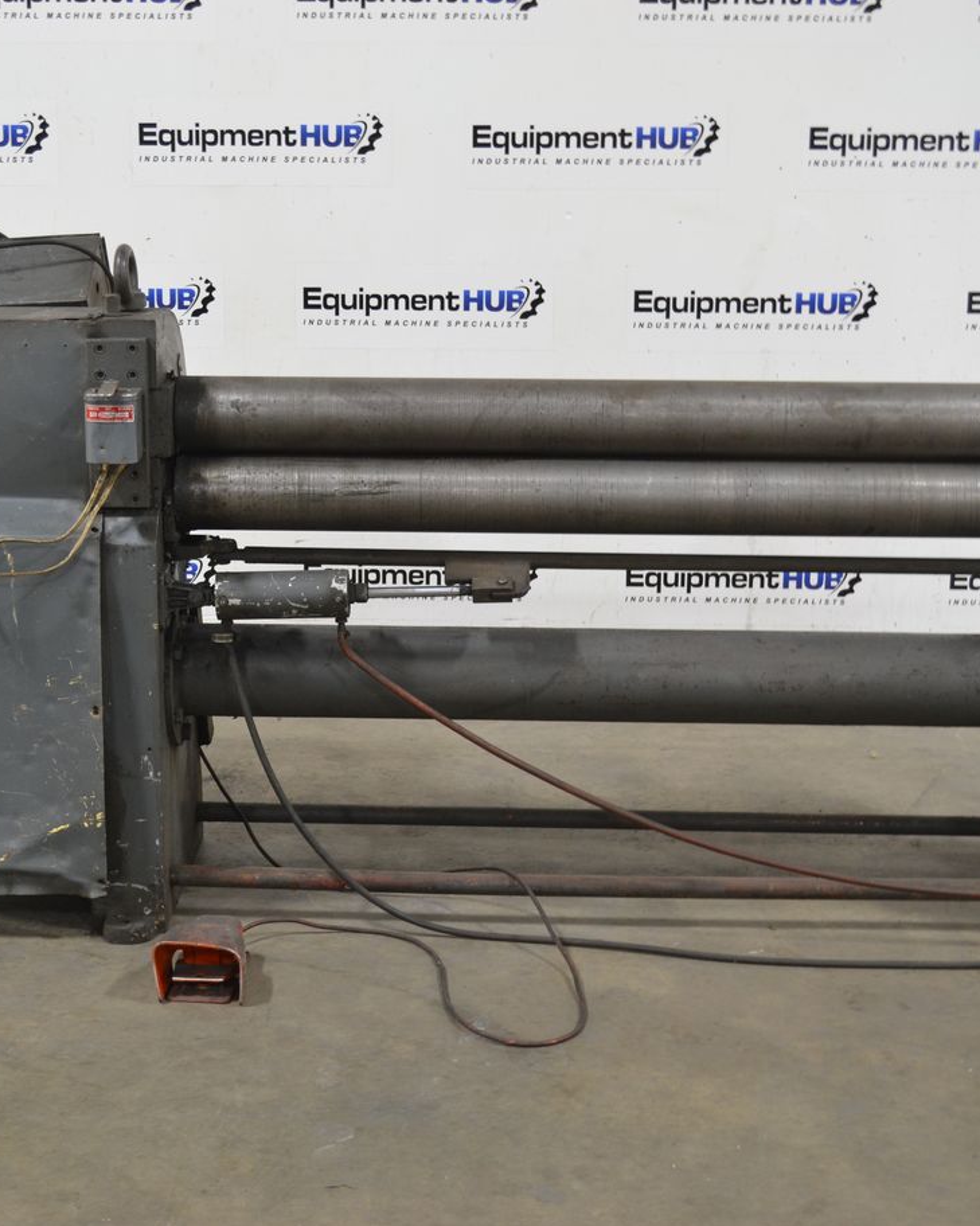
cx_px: 395
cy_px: 614
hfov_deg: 23.8
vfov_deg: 29.6
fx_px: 2322
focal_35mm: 64
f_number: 4.5
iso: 400
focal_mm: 30
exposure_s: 1/20
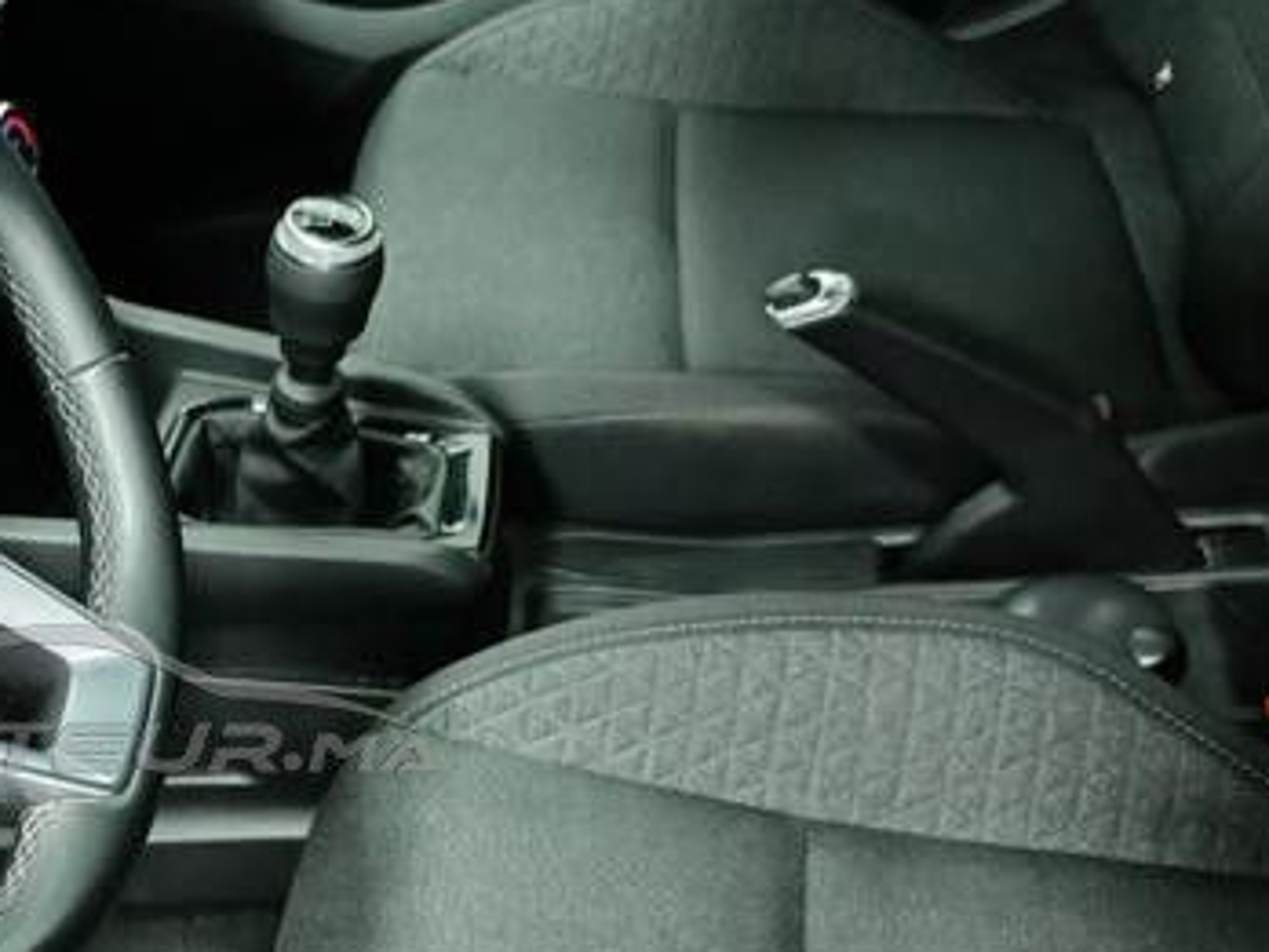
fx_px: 1650
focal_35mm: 45
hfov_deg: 39.0
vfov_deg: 31.7
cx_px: 117
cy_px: 698
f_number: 1.65
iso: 1651
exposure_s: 1/20
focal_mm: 6.14
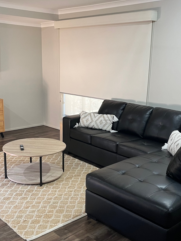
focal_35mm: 42
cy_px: 127
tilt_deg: -13.8
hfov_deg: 34.3
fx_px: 293
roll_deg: -1.1
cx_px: 90
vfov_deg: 44.8
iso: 250
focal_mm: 5.1
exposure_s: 1/60
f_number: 1.6
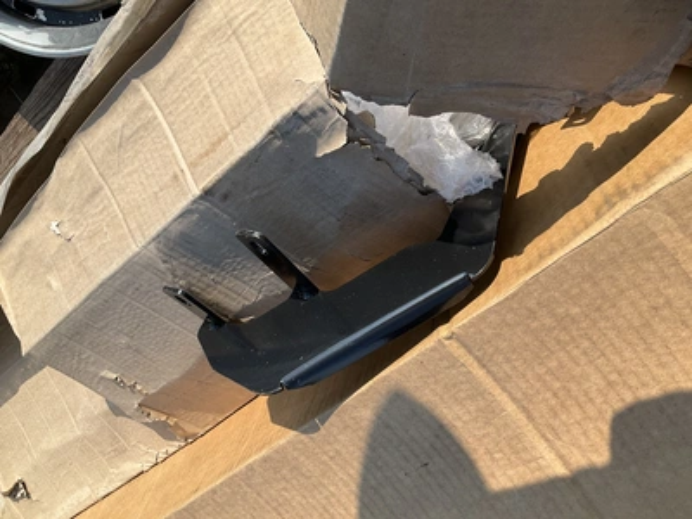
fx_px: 580
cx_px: 346
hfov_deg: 61.7
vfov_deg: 48.2
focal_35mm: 29
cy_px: 260
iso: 25
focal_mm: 3
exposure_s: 1/1342
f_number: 1.8
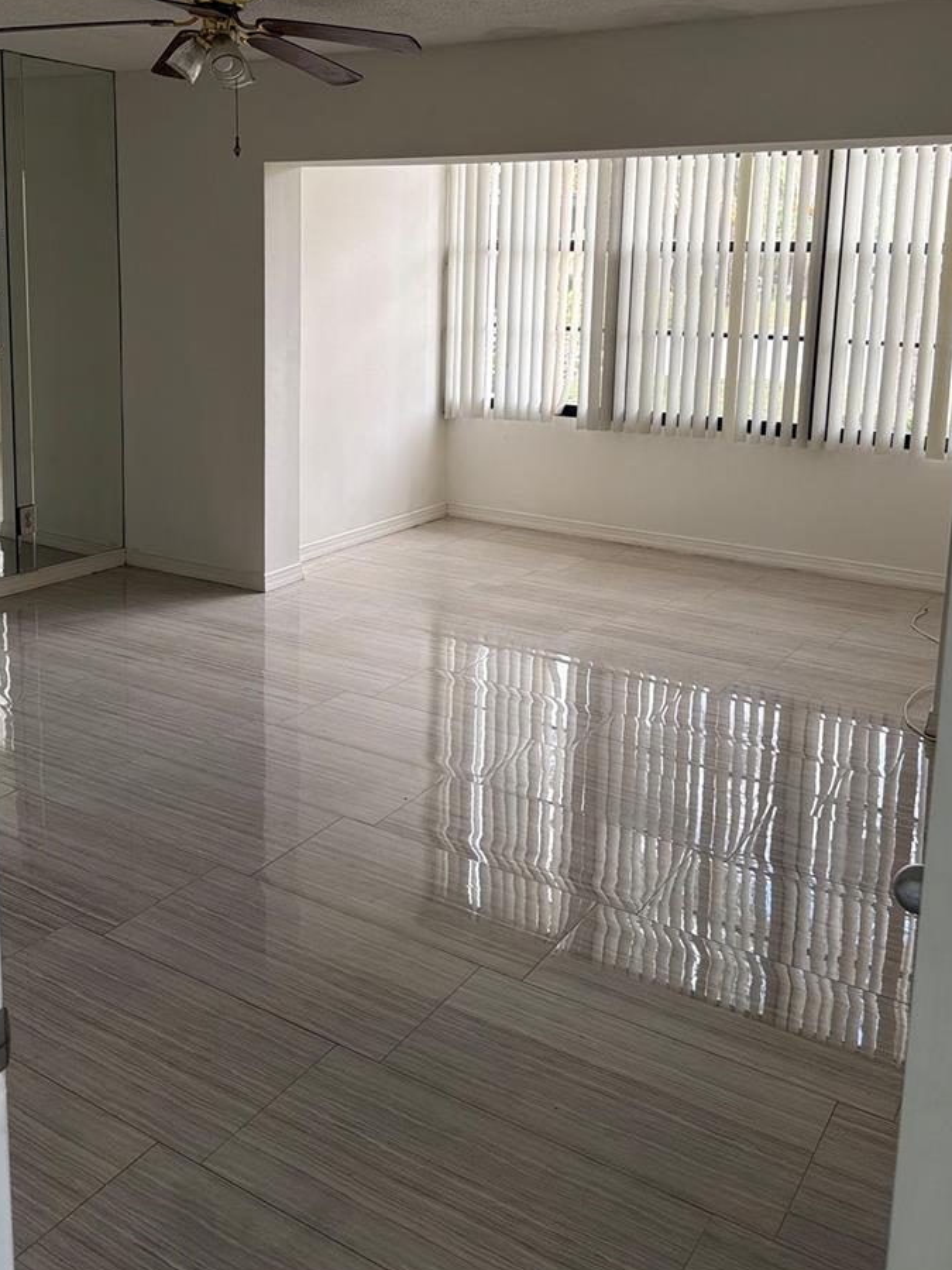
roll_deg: -2.1
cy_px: 443
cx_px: 447
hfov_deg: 44.1
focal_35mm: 32
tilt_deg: -6.7
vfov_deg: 55.8
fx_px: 1173
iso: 160
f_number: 1.78
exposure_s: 1/121
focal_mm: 6.76
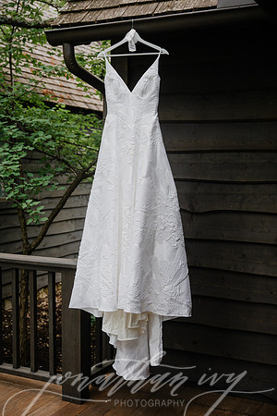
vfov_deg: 41.1
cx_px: 138
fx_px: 554
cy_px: 208
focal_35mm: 48
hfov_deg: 28.1
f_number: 3.5
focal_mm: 48
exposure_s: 1/500
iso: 250
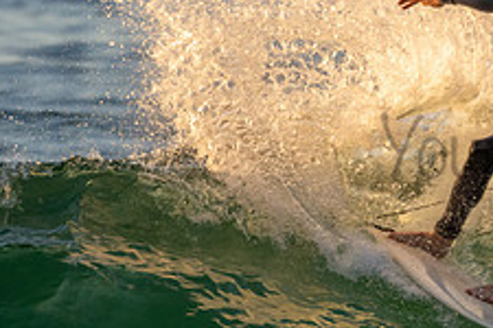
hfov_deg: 1.1
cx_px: 607
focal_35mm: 1930
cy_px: 128
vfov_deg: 0.7
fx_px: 26428
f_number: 5.6
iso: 900
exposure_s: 1/1250
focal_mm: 500
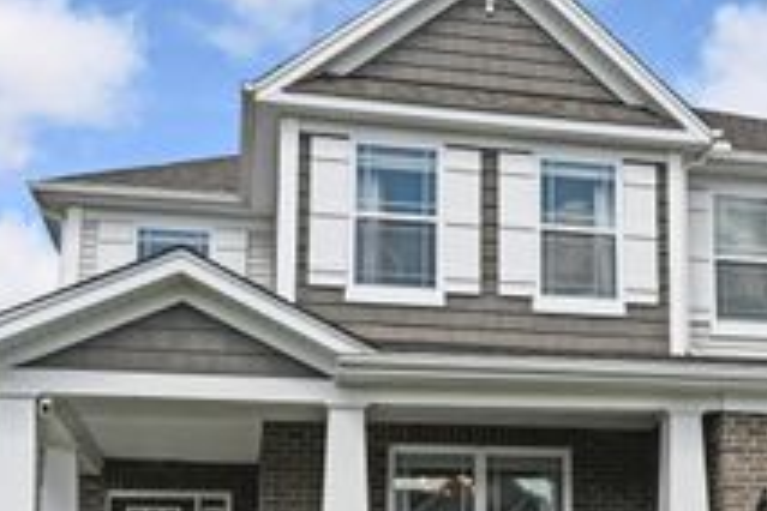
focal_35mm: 61
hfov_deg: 31.6
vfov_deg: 21.9
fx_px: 1300
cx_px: 659
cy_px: 423
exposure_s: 1/320
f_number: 7.1
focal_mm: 26
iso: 100
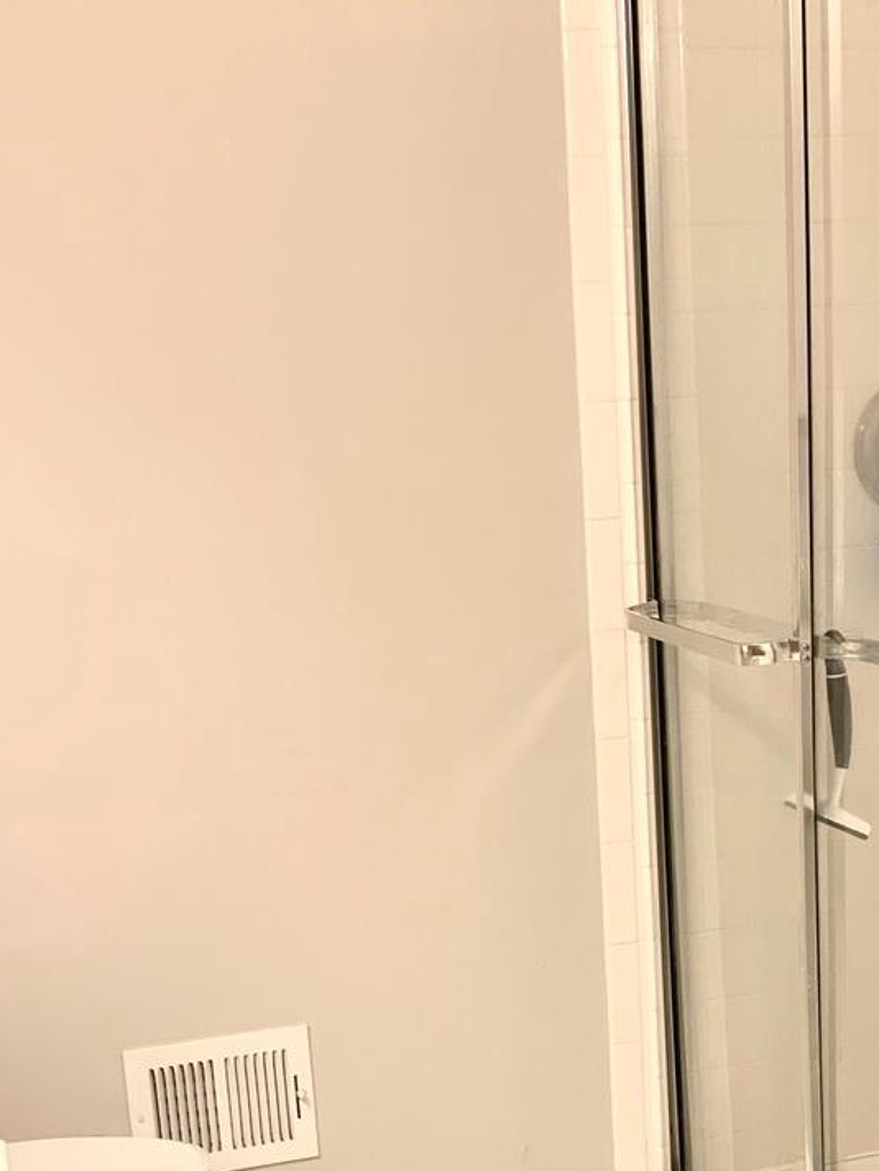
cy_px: 928
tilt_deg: -15.8
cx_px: 611
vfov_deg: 33.4
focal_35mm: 56
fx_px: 1895
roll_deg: +3.4
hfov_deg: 25.9
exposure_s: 1/60
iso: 64
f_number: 1.8
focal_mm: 4.25
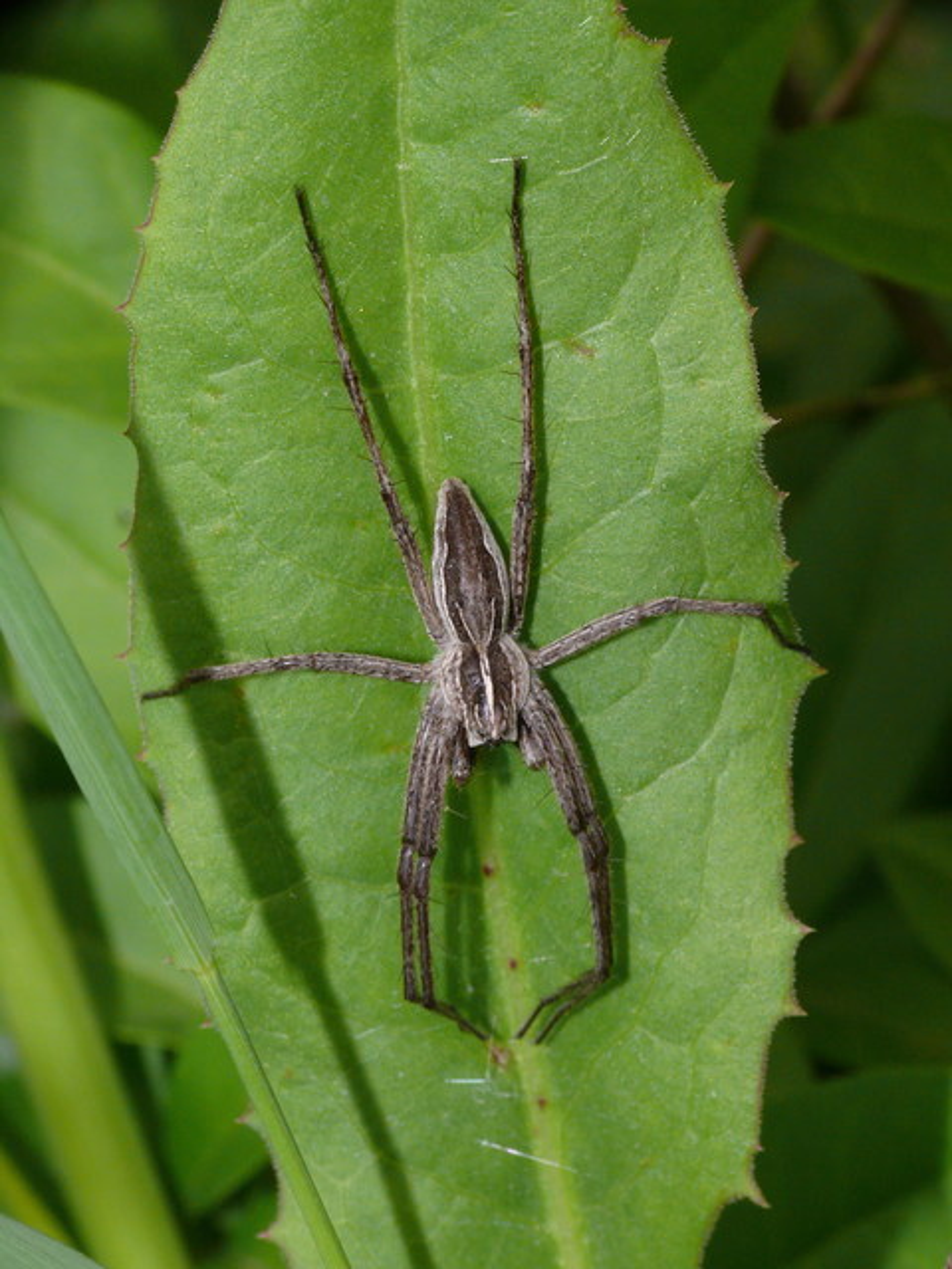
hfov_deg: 10.3
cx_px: 476
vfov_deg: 13.7
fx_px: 5280
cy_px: 634
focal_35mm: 144
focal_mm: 30.5
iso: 200
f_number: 11
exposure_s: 1/200
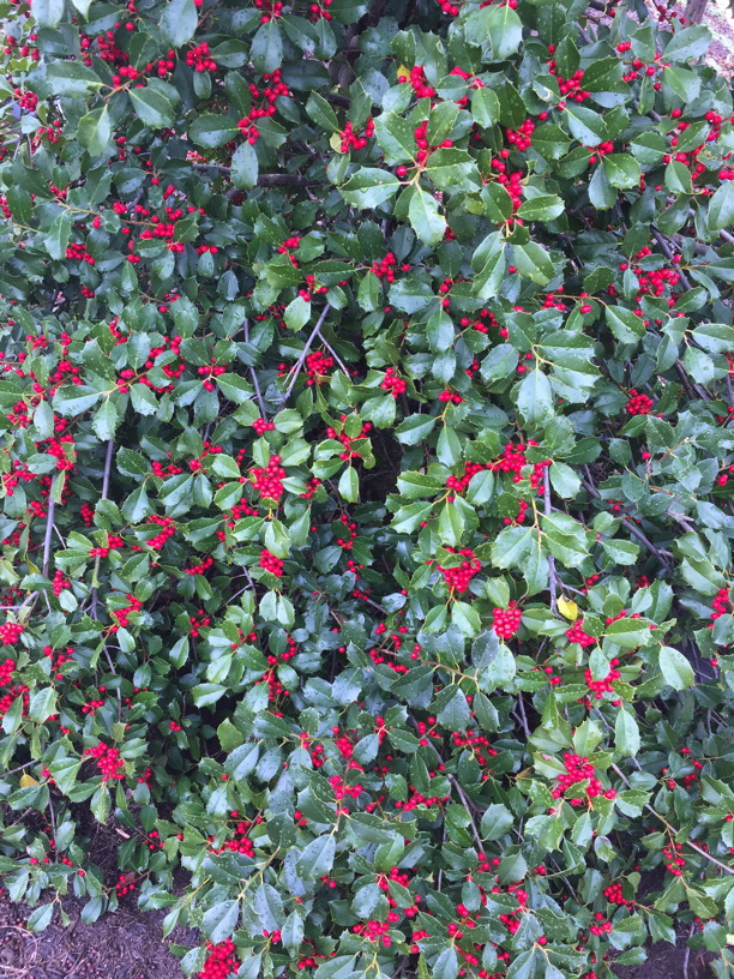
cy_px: 490
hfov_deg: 48.2
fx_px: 820
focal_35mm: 29
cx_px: 367
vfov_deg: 61.7
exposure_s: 1/120
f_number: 2.2
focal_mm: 4.15
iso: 32
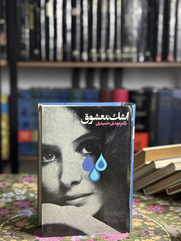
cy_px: 126
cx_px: 78
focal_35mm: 61
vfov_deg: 31.7
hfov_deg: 24.0
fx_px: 425
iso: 160
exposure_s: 1/100
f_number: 1.78
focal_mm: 6.76
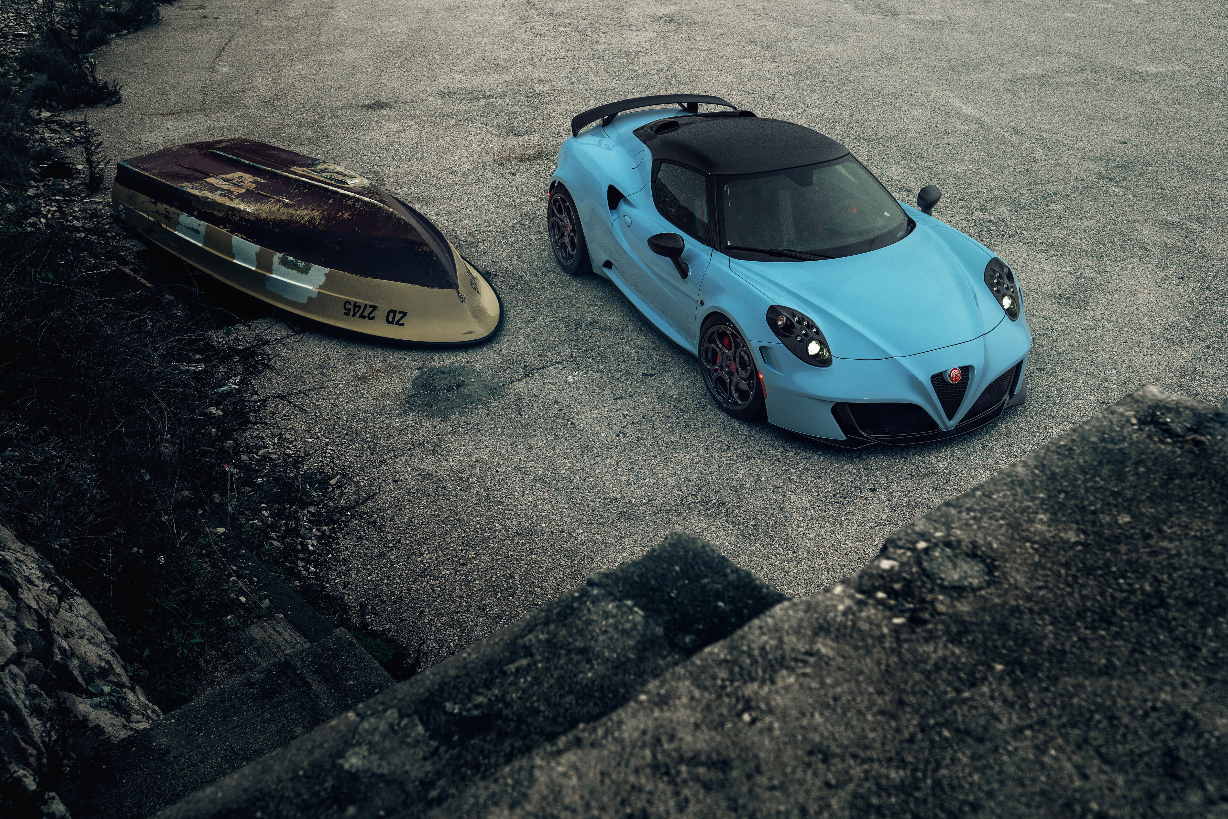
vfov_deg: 37.9
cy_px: 410
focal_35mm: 35
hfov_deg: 54.4
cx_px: 614
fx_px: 1194
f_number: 4.5
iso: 100
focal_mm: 35
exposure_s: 1/5
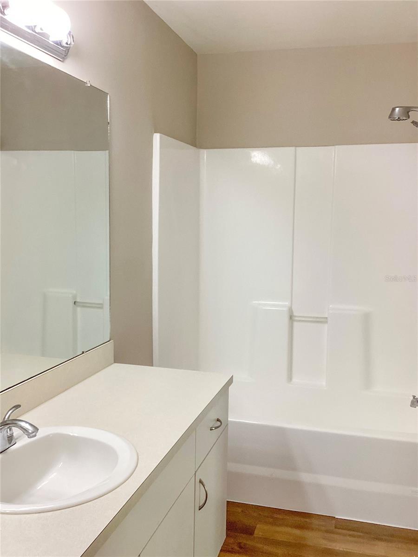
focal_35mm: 31
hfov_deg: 45.4
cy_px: 278
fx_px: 499
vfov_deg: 58.4
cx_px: 209
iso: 80
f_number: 2.4
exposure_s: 1/50
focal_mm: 3.3
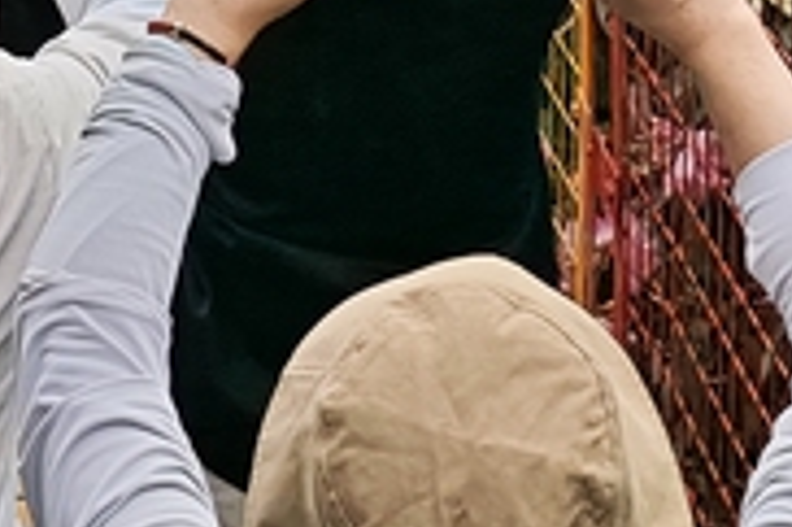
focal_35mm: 240
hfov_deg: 8.5
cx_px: -200
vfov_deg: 4.9
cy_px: -1895
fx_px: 5275
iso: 50
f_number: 1.63
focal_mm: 8.72
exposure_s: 1/1070
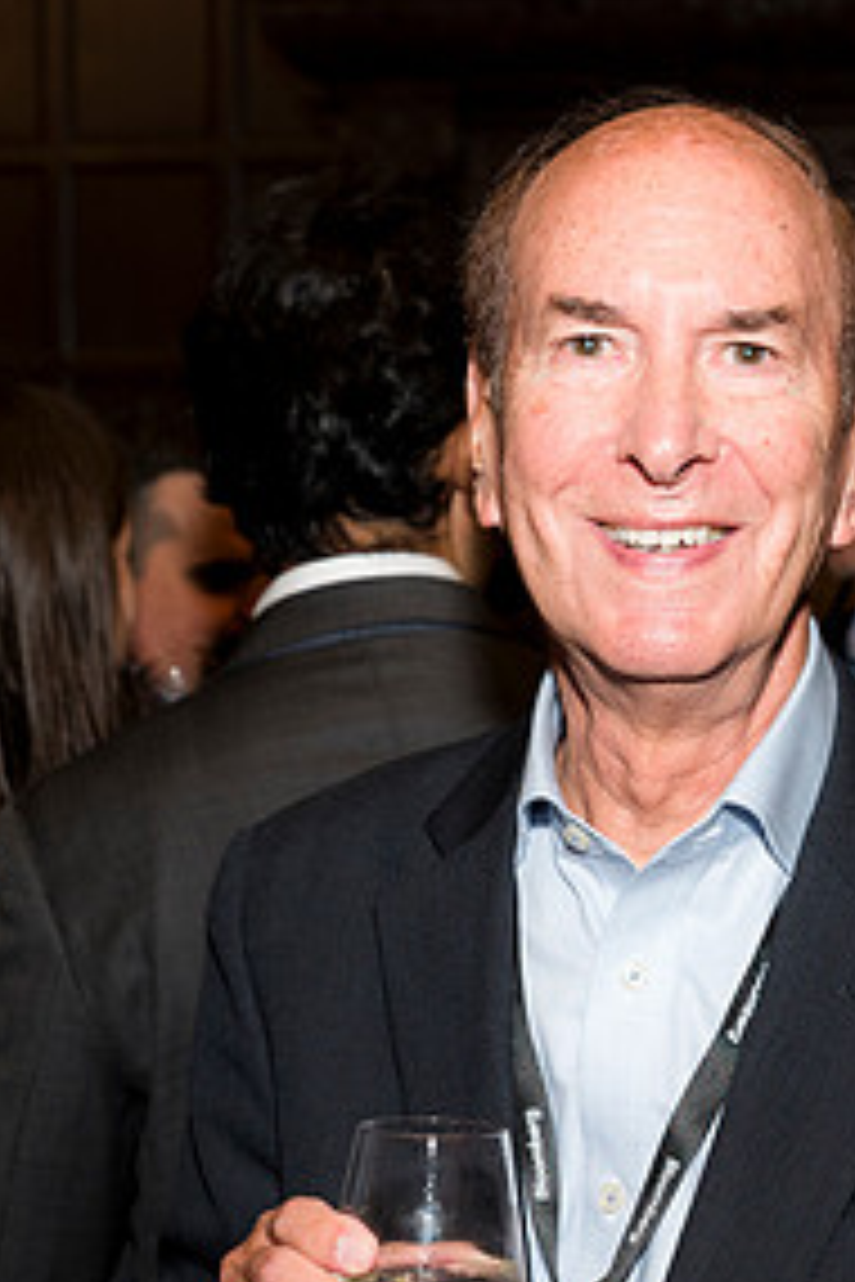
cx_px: 627
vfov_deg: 21.0
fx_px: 3455
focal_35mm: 97
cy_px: 734
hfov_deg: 14.1
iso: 800
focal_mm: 40
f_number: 5
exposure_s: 1/125
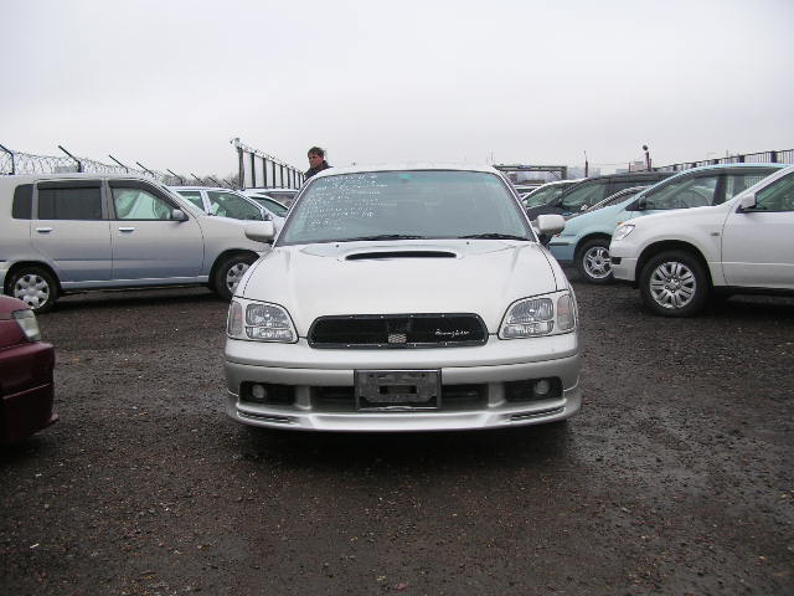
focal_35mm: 35
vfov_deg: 40.7
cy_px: 298
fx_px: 803
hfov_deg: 52.6
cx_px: 397
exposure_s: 1/233
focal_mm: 5.8
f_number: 2.8
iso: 50
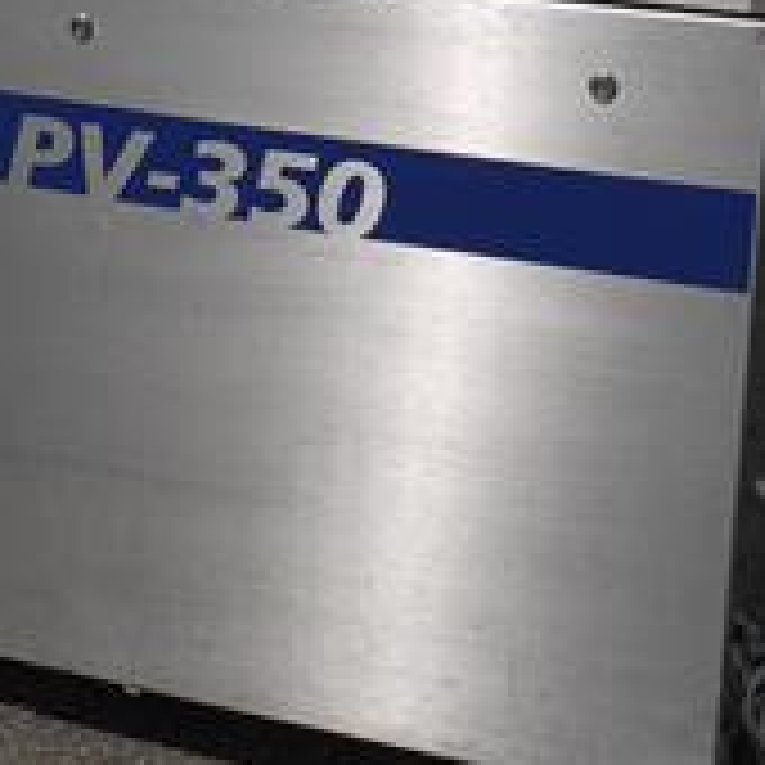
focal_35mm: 93
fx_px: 2325
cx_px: -36
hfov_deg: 18.1
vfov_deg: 18.2
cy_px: -22
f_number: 9
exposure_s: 1/800
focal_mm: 14
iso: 100
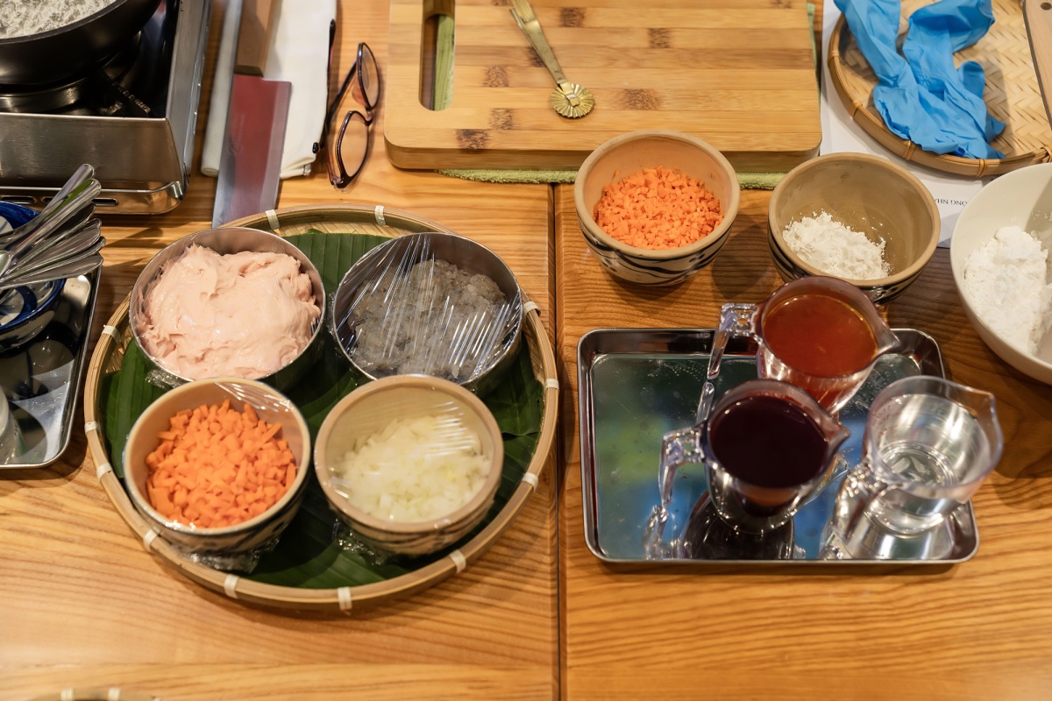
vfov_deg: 25.1
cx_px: 526
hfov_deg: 36.9
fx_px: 1578
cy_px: 350
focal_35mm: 54
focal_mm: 54
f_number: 3.5
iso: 1000
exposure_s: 1/125
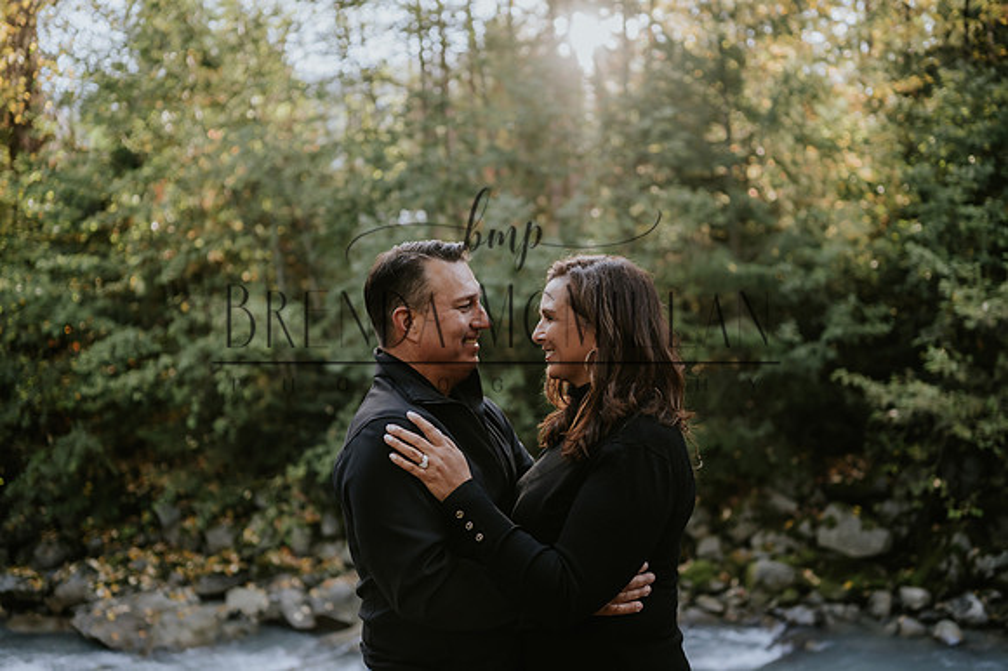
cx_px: 504
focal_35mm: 35
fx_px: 979
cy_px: 336
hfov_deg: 54.5
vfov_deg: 37.8
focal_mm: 35
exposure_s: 1/800
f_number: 1.8
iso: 400
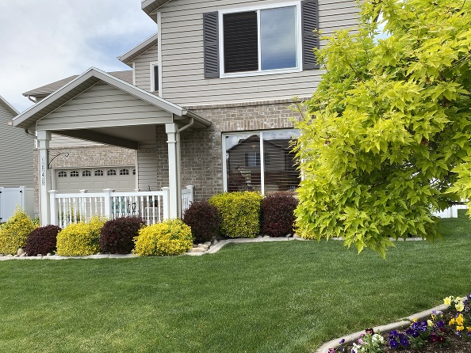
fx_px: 381
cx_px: 242
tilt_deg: +0.8
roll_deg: +0.7
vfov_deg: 49.7
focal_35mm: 28
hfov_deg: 63.4
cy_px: 189
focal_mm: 4.25
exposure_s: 1/1332
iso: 32
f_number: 1.8
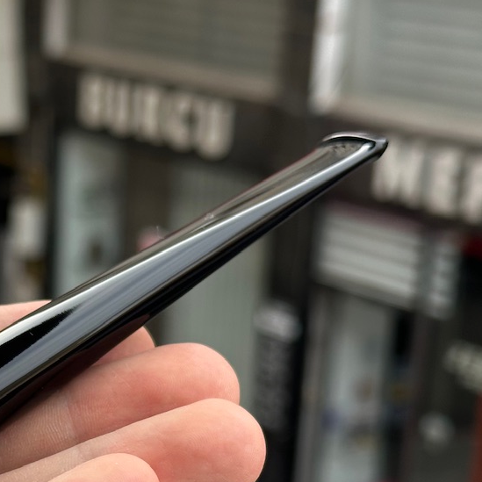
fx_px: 1560
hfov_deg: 17.0
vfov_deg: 17.4
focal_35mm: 99
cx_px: -59
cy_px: 392
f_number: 1.78
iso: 64
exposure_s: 1/785
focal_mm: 6.86
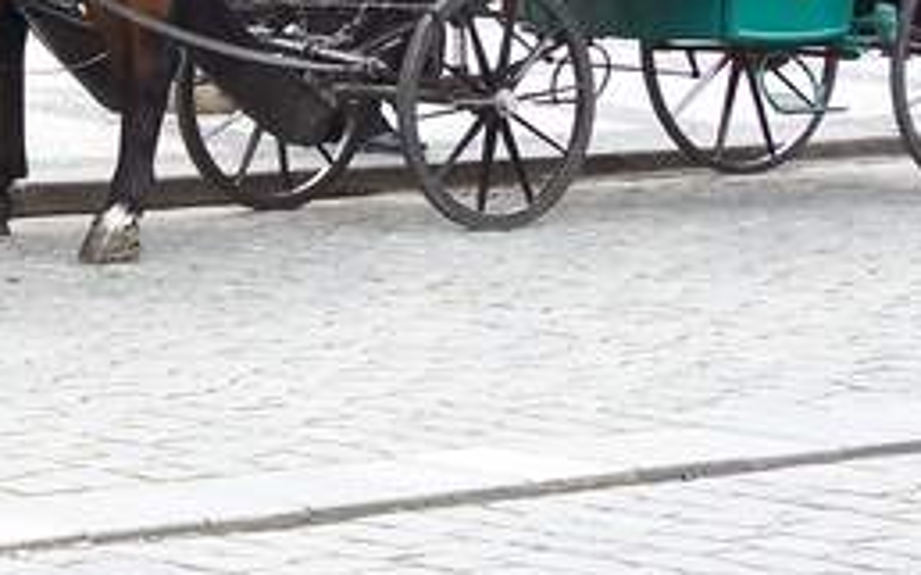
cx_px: 196
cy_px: -150
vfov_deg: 6.0
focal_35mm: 216
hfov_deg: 9.7
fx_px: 5419
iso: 64
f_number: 3.6
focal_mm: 17.3
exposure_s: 1/100
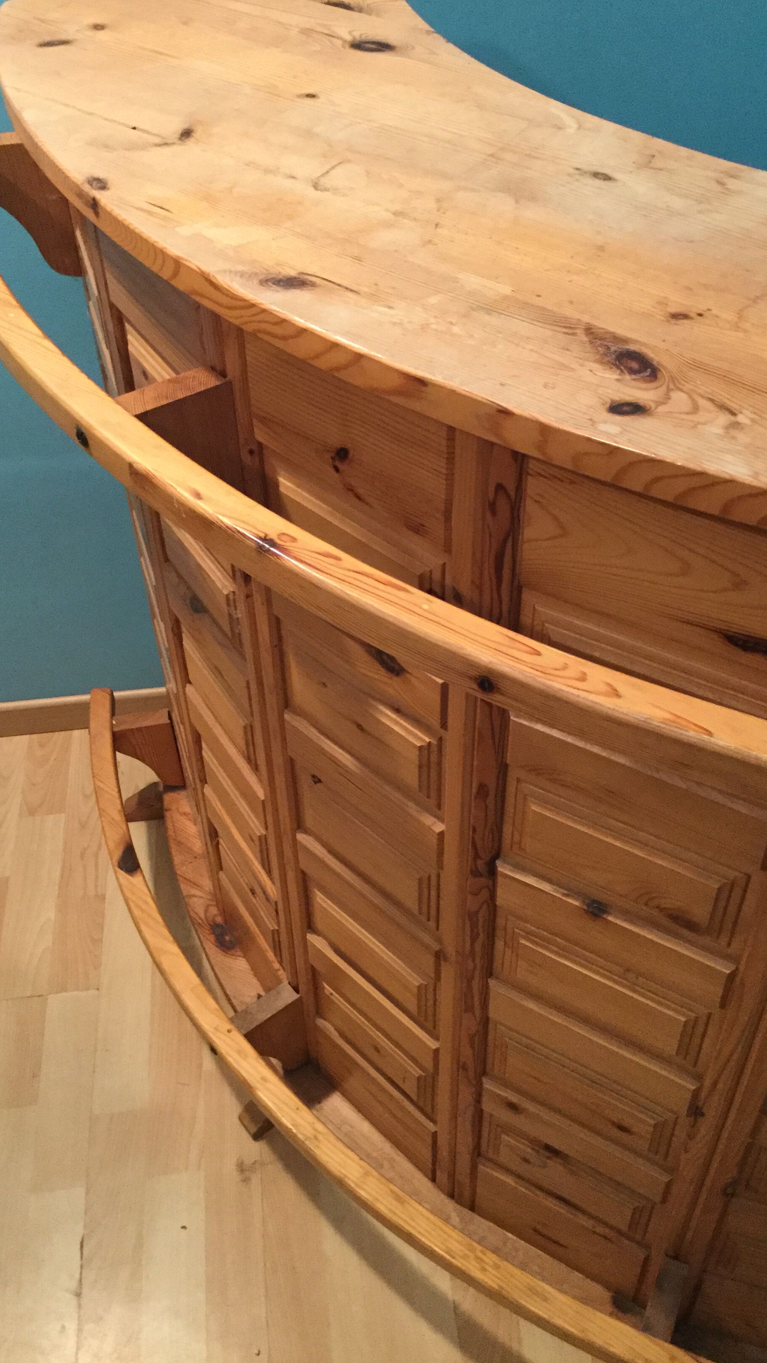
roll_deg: +3.1
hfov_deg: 34.6
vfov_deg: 58.0
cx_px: 424
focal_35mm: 34
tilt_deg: -43.2
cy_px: 680
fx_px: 1229
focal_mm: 3.3
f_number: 2.4
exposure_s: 1/17
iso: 200
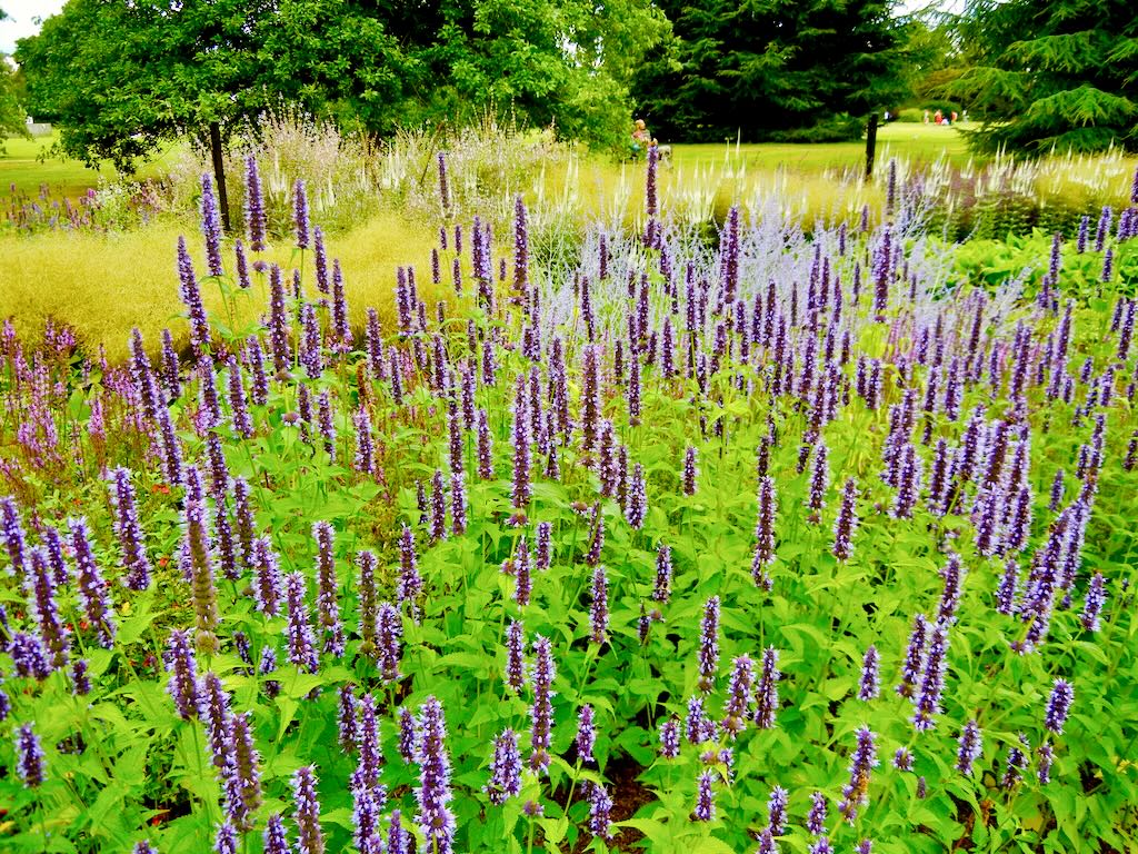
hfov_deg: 60.0
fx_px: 986
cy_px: 427
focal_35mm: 30
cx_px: 569
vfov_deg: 46.8
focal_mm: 5.4
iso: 160
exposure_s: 1/227
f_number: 3.5
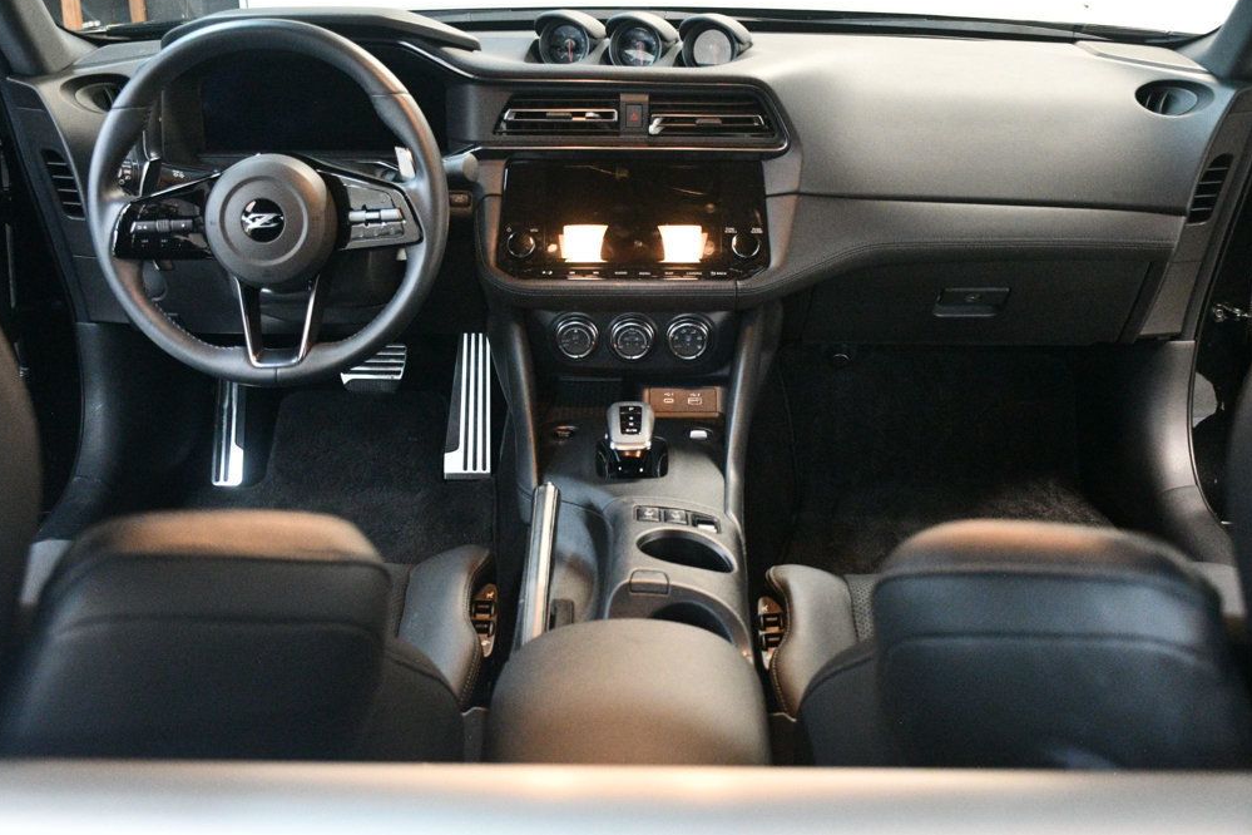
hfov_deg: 47.4
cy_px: 409
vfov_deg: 32.6
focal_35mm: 41
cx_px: 613
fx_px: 1426
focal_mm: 27
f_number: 4
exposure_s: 1/60
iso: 8000
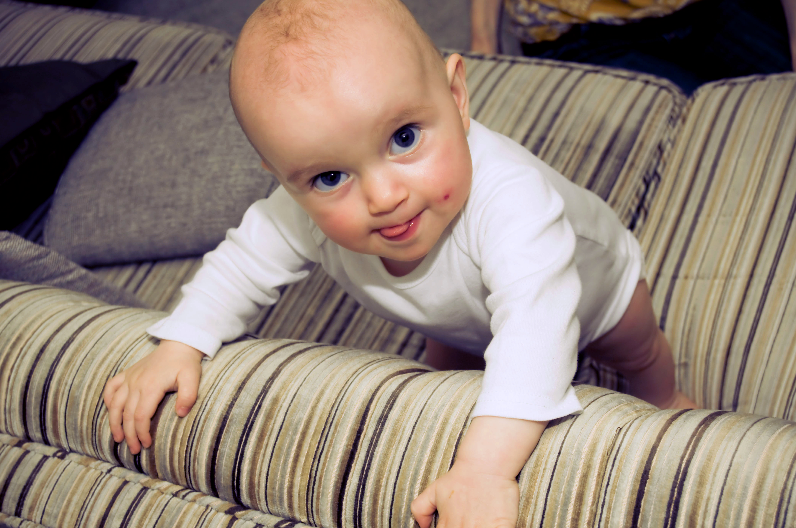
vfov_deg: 22.6
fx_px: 1325
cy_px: 264
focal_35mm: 60
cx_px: 398
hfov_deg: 33.4
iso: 320
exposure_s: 1/60
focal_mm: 40
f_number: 7.1
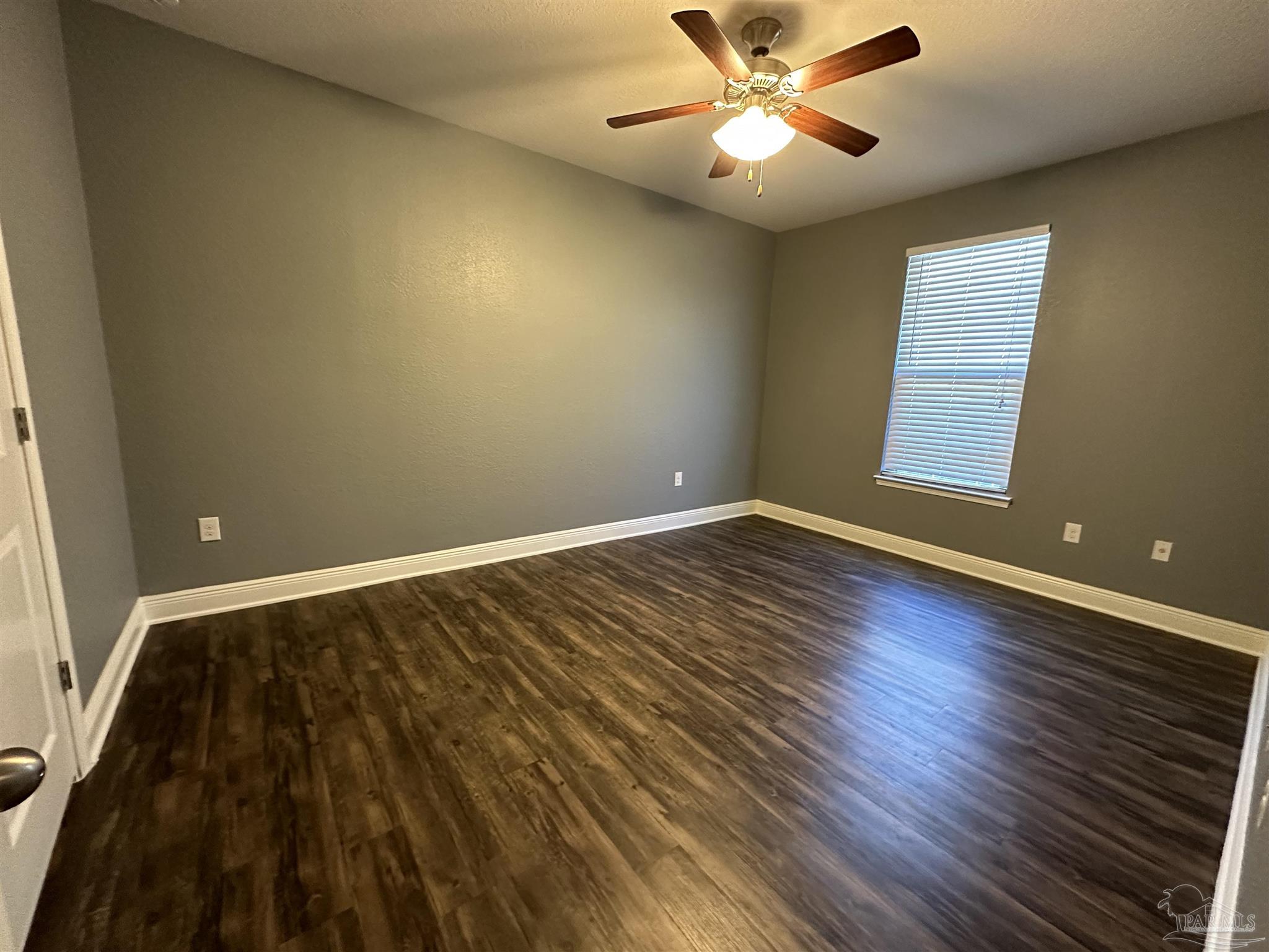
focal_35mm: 14
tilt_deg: -10.4
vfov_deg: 85.7
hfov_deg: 102.1
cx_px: 634
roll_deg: -2.4
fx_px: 513
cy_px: 476
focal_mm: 2.22
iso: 640
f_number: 2.2
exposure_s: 1/60
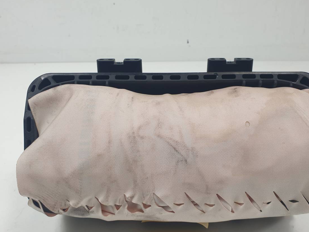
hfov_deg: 53.9
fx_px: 304
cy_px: 146
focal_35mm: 34
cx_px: 164
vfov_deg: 41.5
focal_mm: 4.3
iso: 50
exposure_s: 1/228
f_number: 2.4
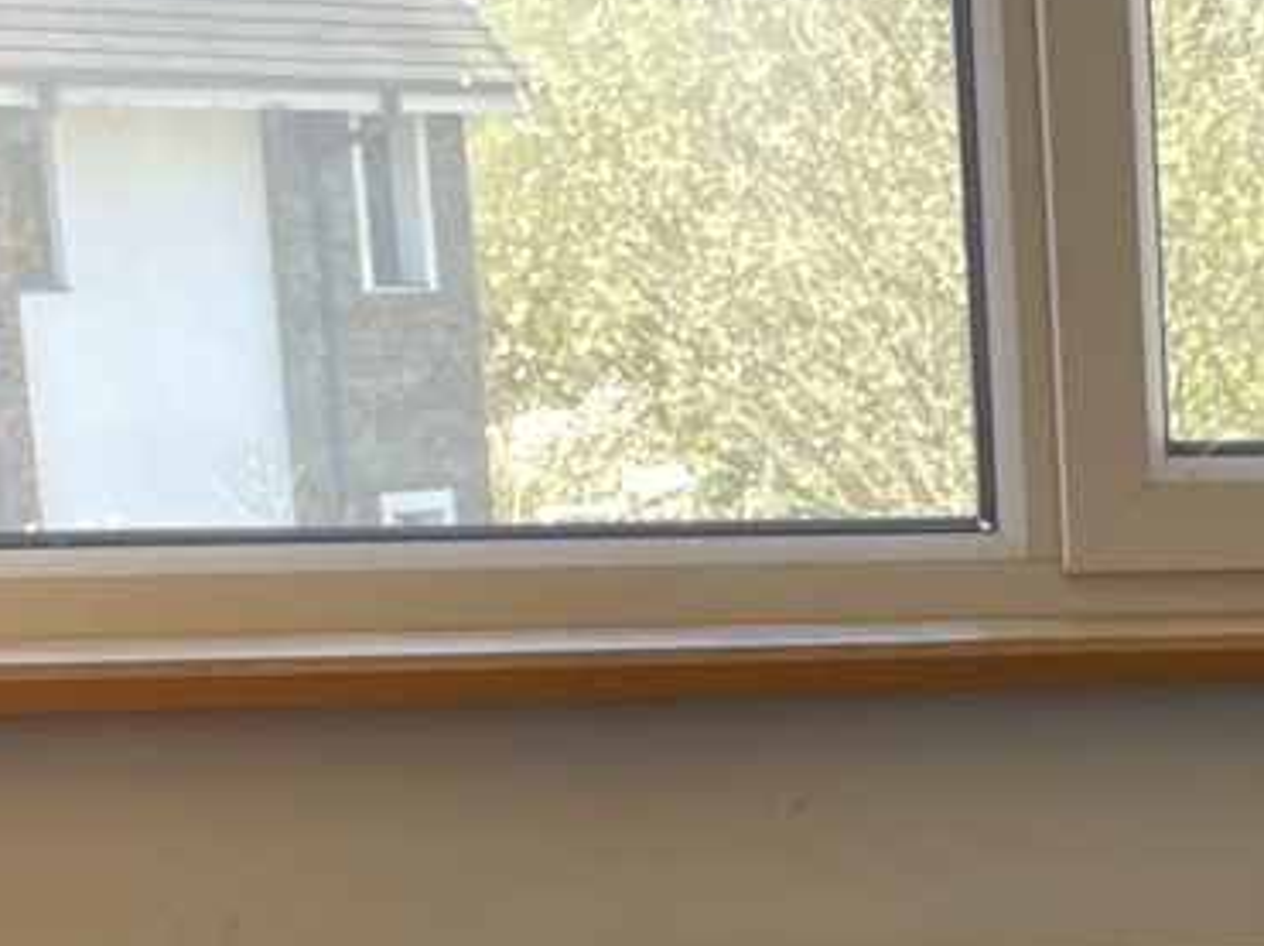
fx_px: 5255
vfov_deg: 9.6
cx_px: 1879
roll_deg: -0.8
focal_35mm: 144
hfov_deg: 13.0
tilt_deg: -17.9
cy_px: 1858
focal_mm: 4.2
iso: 64
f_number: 1.6
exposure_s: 1/100
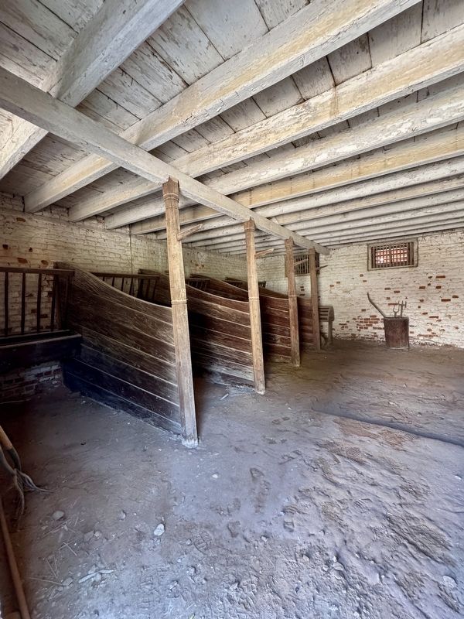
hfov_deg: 85.7
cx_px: 232
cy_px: 310
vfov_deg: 102.1
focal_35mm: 14
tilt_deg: -2.3
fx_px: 250
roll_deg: +3.5
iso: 320
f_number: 2.2
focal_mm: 2.22
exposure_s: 1/60
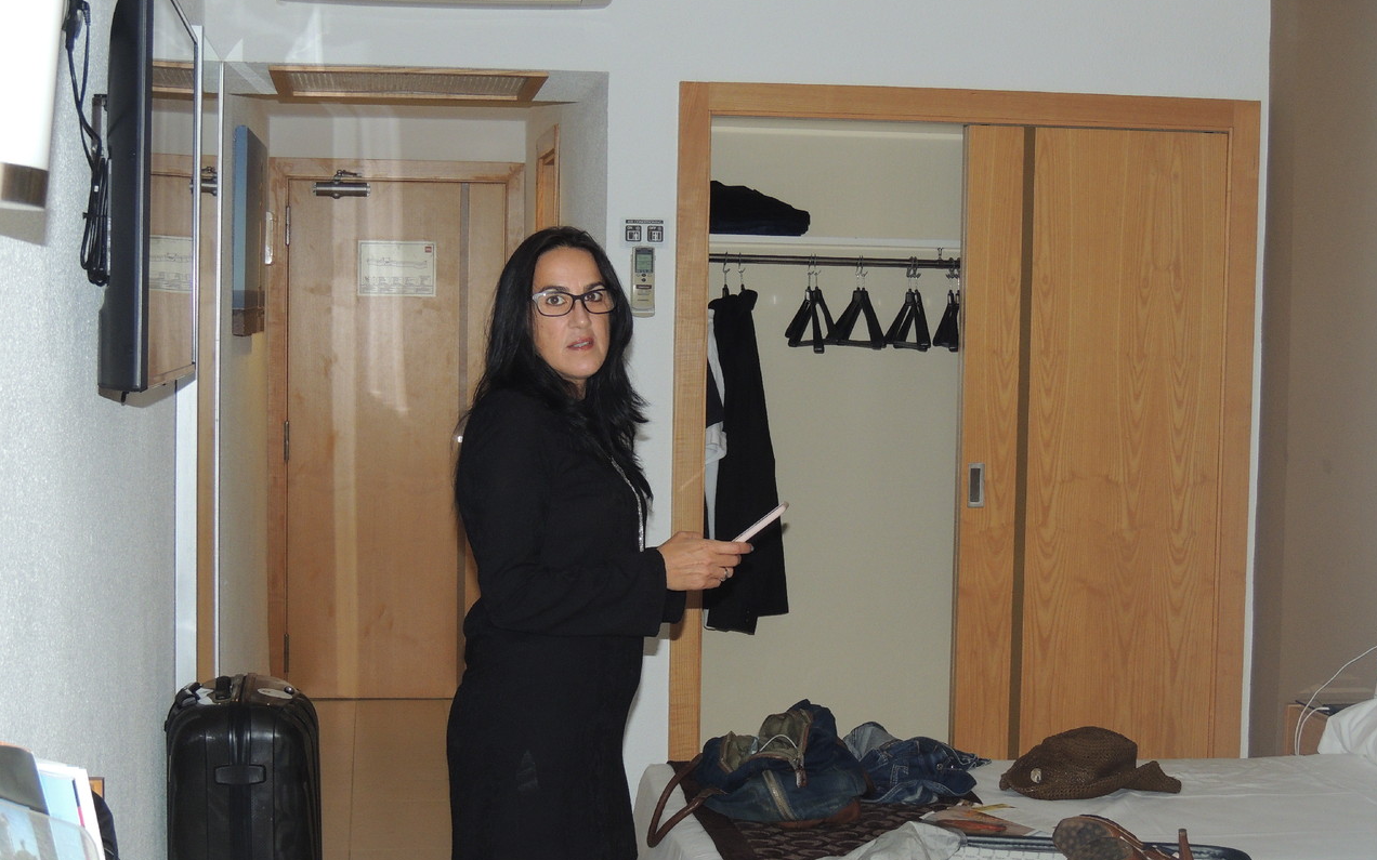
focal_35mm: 64
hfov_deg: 32.0
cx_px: 691
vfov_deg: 20.3
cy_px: 503
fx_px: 2402
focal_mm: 10.7
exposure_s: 1/50
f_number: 3.7
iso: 280
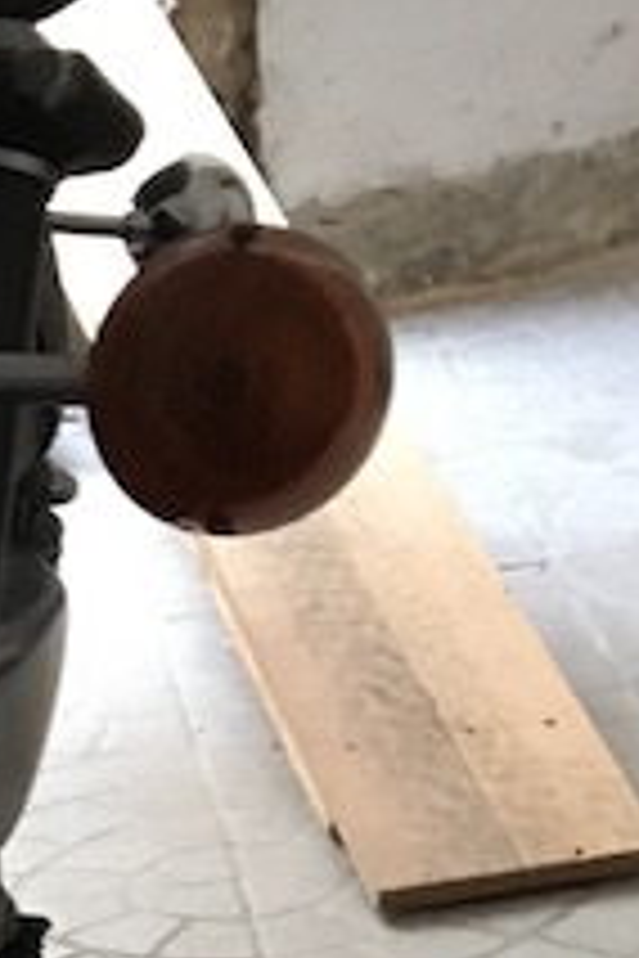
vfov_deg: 13.2
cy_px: 1525
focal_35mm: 145
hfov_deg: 9.0
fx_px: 3860
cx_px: -576
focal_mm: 4.15
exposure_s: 1/17
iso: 200
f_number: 2.2
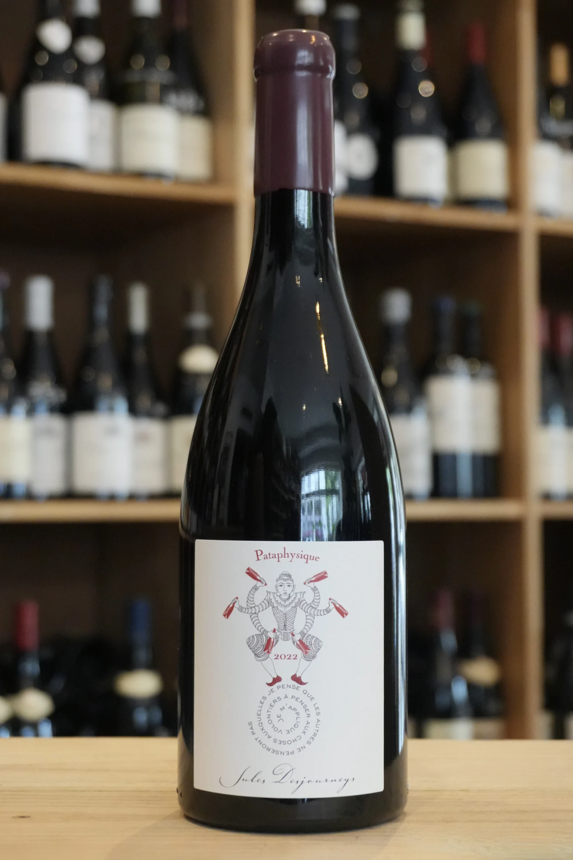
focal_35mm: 63
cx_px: 286
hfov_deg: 21.6
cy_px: 430
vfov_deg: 31.9
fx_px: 1504
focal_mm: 42
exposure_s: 1/160
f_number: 5.6
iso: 5000
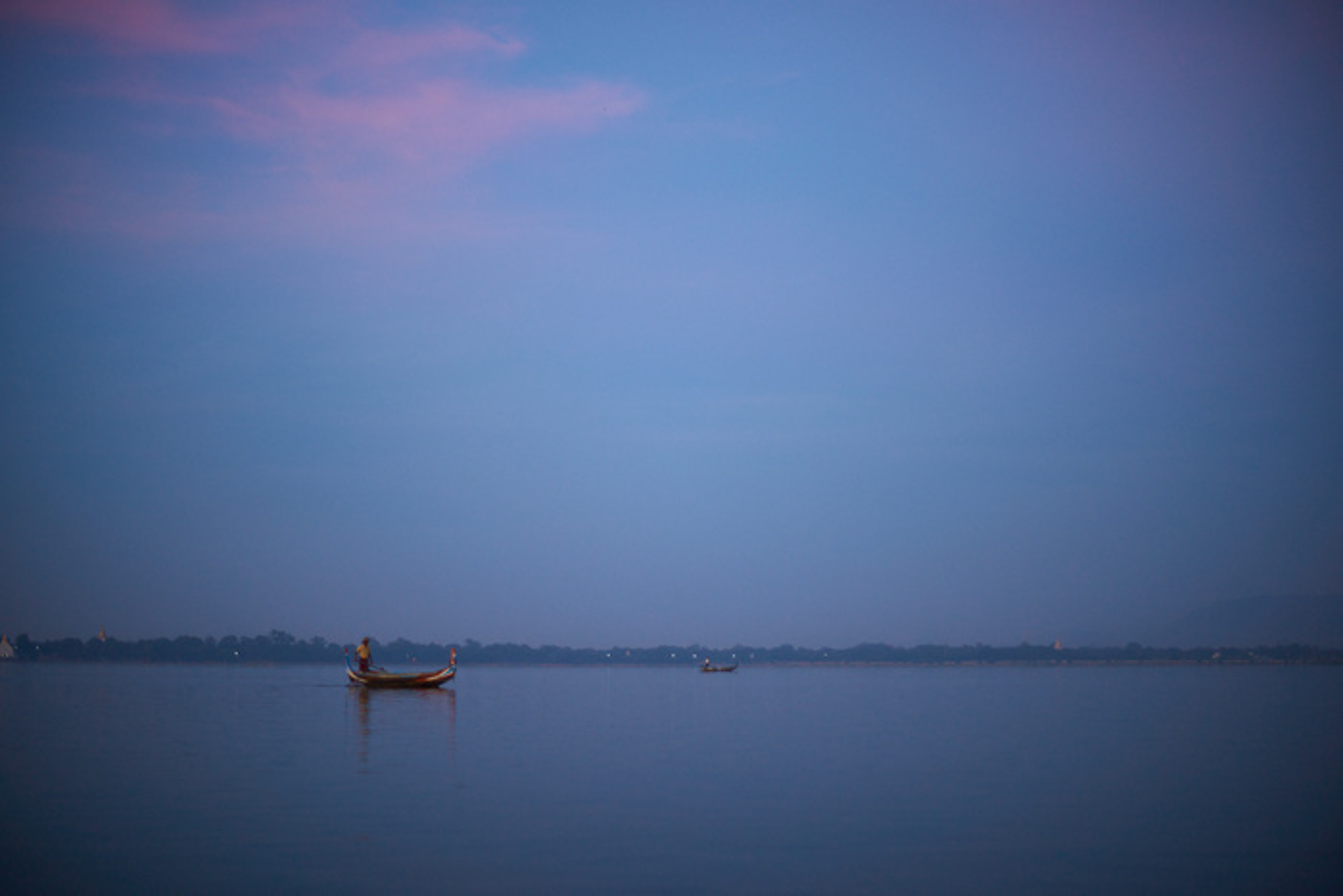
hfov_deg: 39.6
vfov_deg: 27.0
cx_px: 672
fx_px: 1866
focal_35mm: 50
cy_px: 448
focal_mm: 50
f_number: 1.4
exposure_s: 1/90
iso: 200
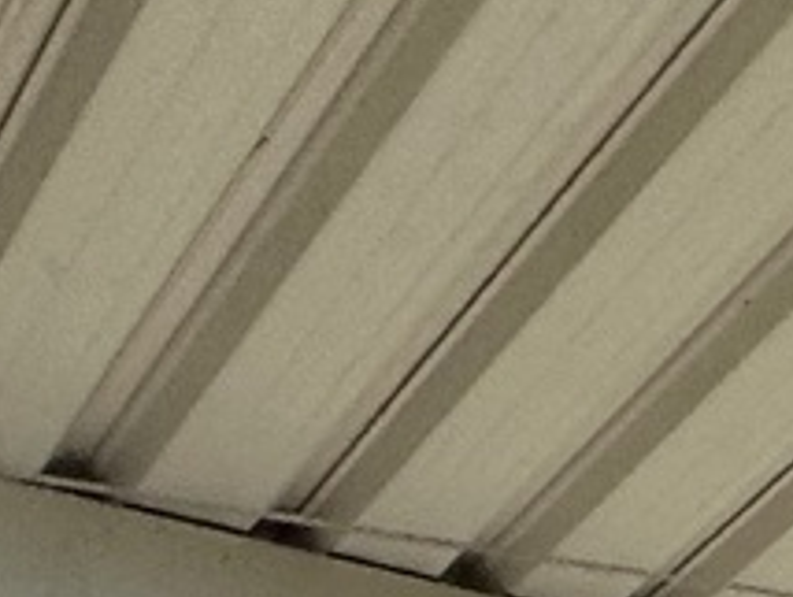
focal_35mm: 98
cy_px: 1348
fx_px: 2248
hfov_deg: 14.8
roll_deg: +0.5
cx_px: 1753
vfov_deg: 12.5
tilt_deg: +0.4
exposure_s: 1/100
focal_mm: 2.22
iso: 125
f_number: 2.2
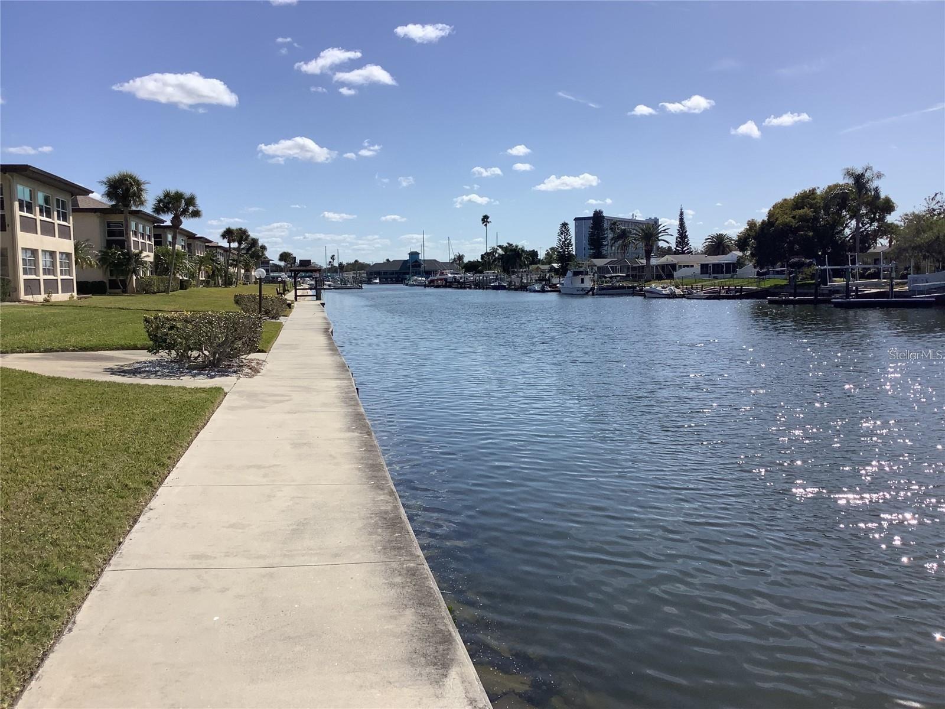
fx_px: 846
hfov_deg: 58.4
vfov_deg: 45.4
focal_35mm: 31
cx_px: 472
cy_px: 354
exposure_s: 1/2632
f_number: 2.4
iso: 25
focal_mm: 3.3
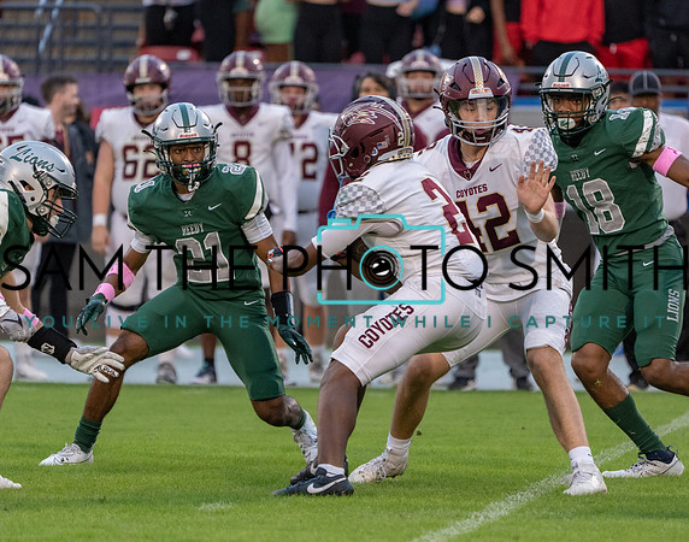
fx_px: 9496
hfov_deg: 4.2
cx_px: 397
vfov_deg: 3.3
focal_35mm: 469
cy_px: 316
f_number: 5.6
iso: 3200
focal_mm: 361
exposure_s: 1/1000
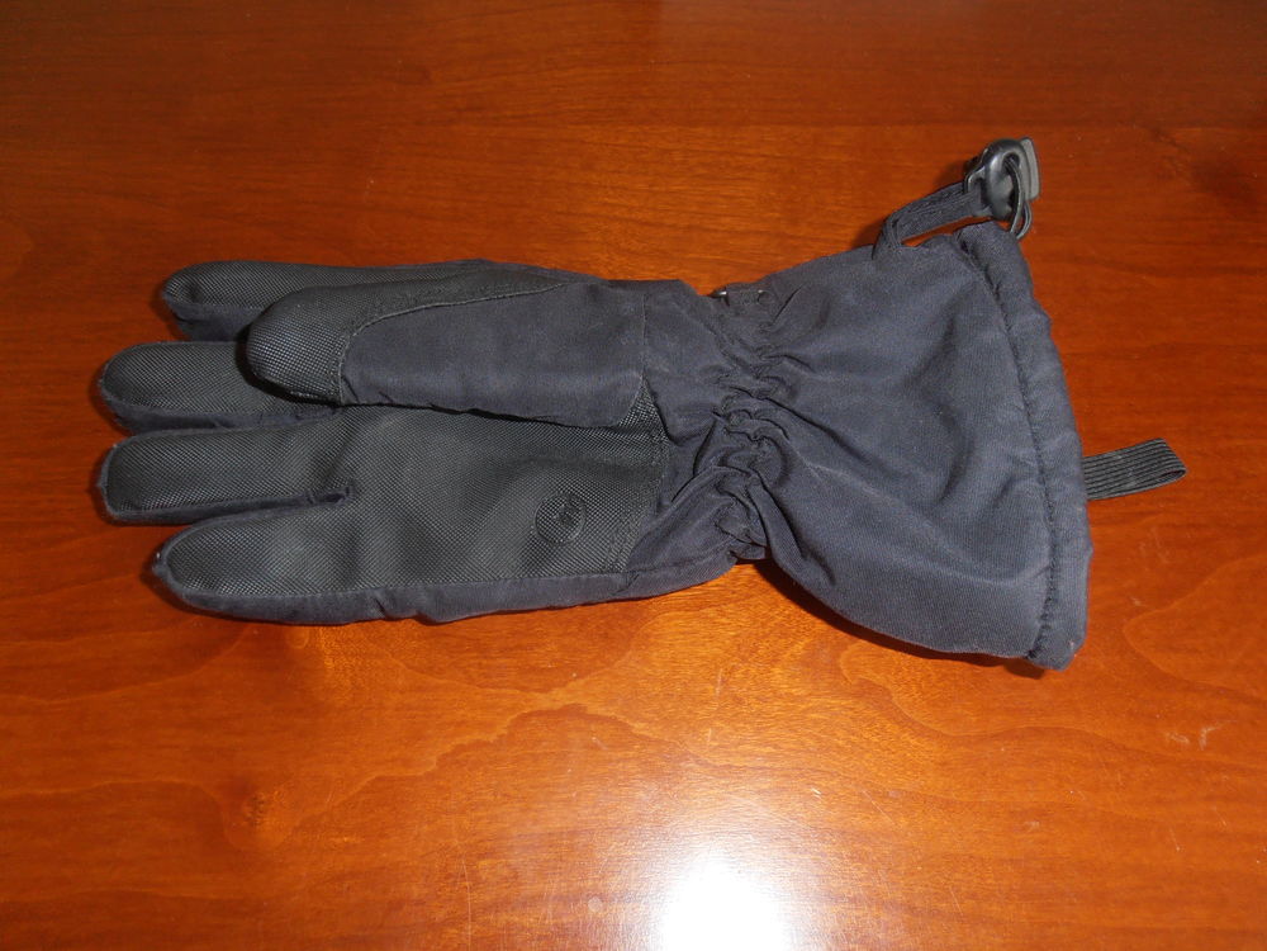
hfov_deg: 71.6
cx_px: 634
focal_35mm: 24
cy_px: 476
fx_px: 878
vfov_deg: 56.8
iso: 125
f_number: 3
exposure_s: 1/30
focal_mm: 4.2
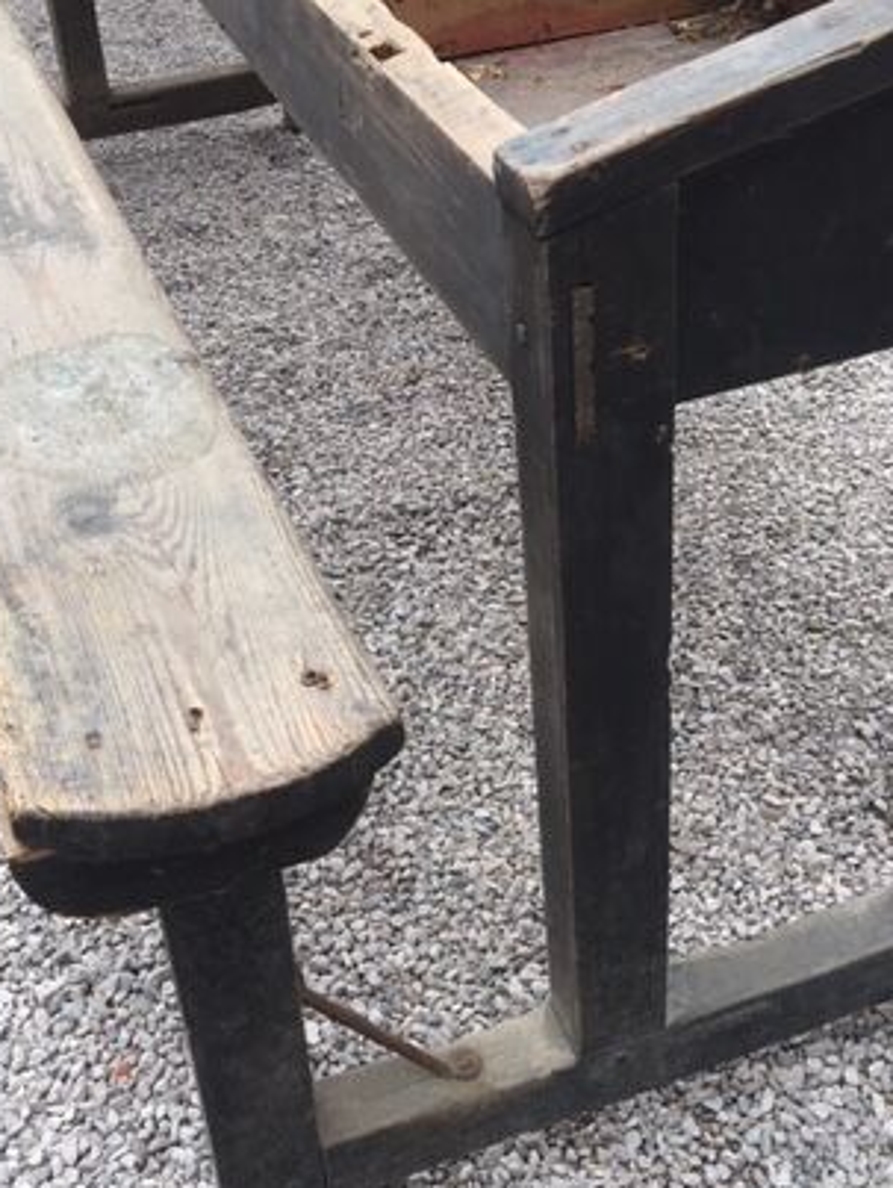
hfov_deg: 31.6
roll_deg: +2.5
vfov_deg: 41.1
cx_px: 433
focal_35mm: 46
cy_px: 516
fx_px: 1580
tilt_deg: -35.0
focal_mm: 4.15
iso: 25
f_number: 2.2
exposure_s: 1/153
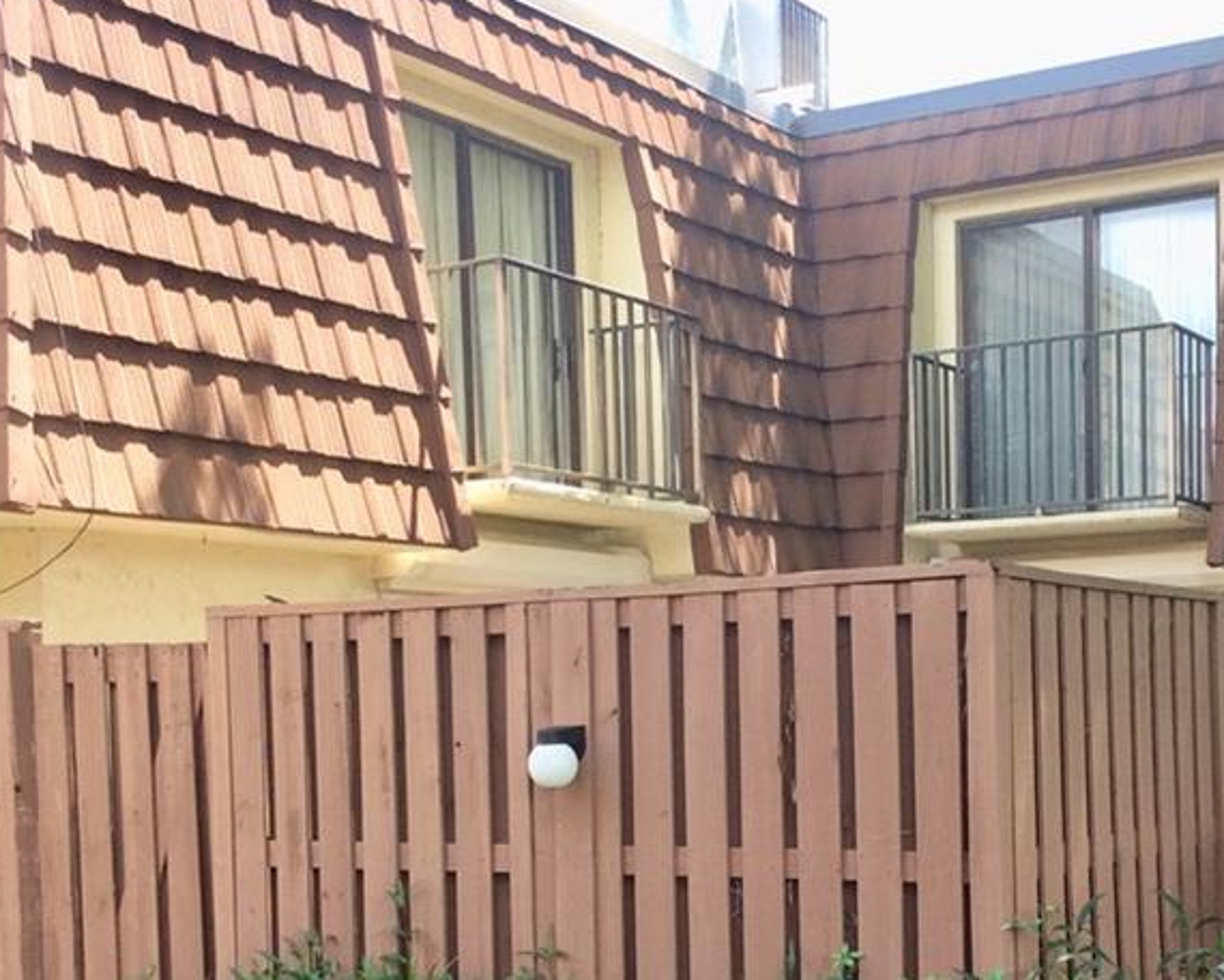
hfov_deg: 33.1
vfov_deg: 26.7
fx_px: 2029
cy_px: 772
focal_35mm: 56
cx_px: 863
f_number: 2.4
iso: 32
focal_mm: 3.3
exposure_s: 1/154
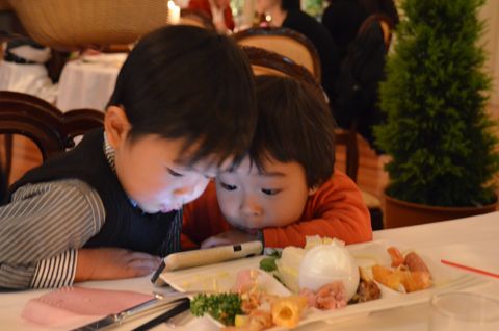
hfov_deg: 37.9
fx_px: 726
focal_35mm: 52
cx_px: 250
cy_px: 166
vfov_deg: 25.6
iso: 3200
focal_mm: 35
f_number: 4.5
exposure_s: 1/8
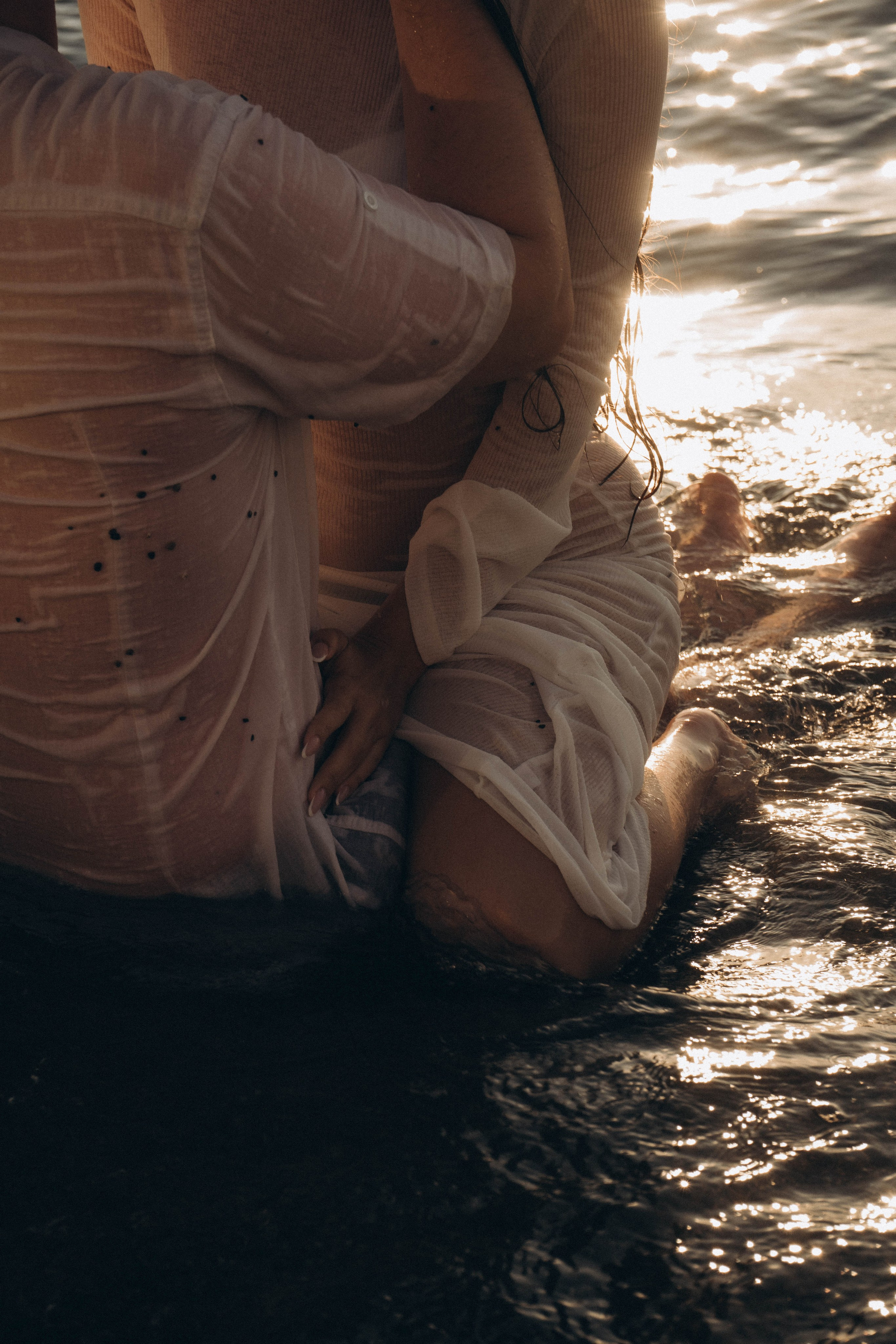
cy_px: 672
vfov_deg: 28.8
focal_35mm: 70
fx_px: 2613
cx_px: 448
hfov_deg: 19.5
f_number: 9
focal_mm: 70
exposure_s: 1/500
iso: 500
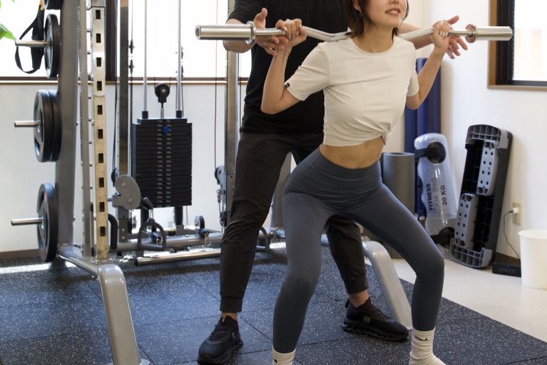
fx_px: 820
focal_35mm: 54
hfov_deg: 36.8
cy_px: 93
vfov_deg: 24.8
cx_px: 314
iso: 800
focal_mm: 36
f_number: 4.5
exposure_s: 1/60
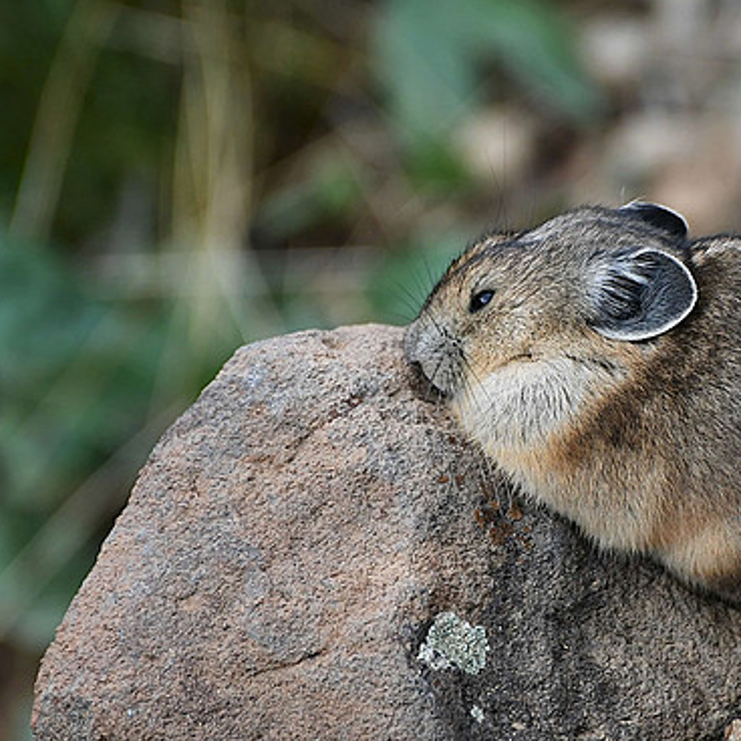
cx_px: 540
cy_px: 351
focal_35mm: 453
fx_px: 10971
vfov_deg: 3.9
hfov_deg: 3.9
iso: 360
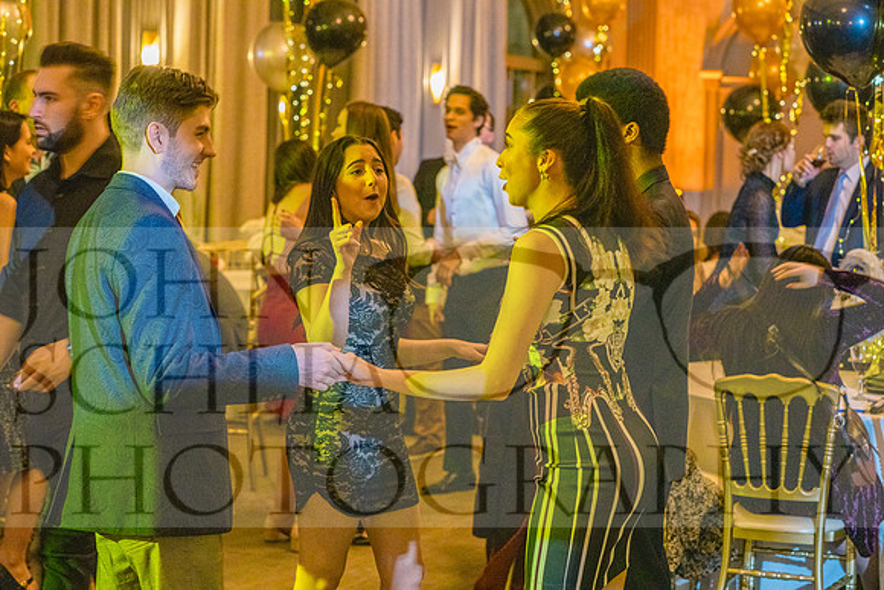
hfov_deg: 28.8
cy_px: 295
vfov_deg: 19.5
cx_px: 442
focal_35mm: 70
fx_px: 1719
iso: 10000
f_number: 4.5
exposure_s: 1/30
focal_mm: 70
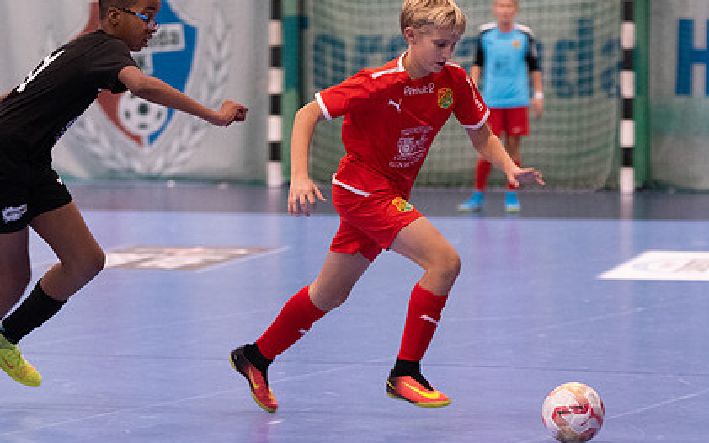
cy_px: 222
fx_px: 4270
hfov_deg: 9.5
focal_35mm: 221
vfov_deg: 5.9
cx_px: 367
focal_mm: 105
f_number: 3.2
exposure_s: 1/400
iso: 5600
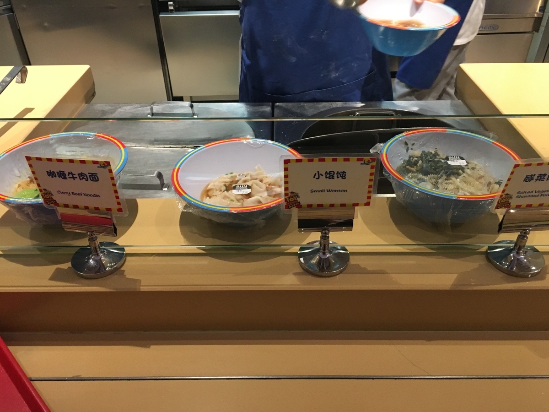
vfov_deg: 48.2
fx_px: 460
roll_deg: +1.2
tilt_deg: -36.3
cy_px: 206
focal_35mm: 29
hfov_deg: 61.7
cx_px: 274
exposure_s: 1/25
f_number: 2.2
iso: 200
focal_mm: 4.15
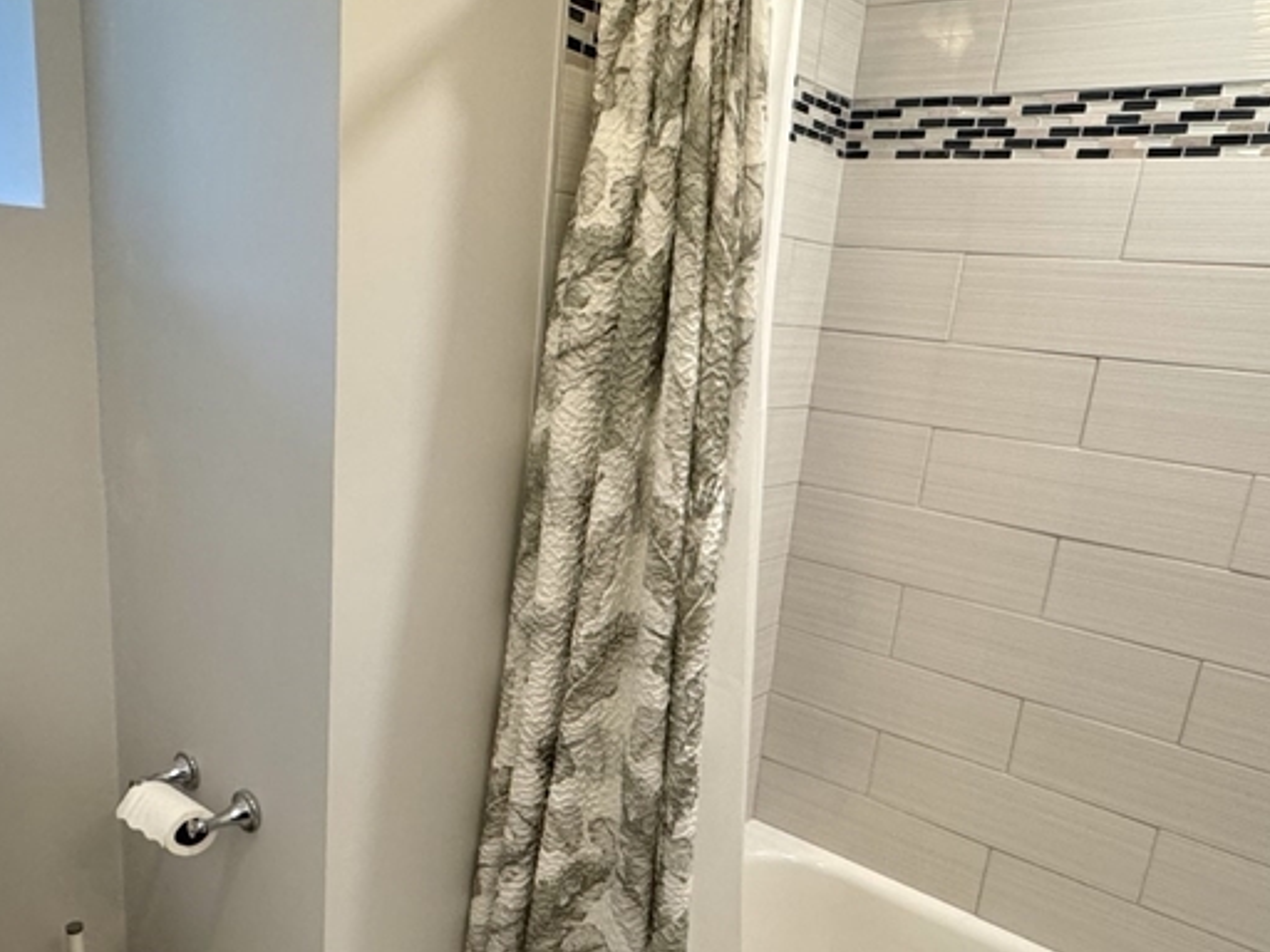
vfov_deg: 49.2
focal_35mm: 28
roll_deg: -4.3
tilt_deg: -16.2
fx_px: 1027
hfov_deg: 63.3
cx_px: 580
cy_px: 597
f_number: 2.2
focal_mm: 2.22
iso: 250
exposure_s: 1/120
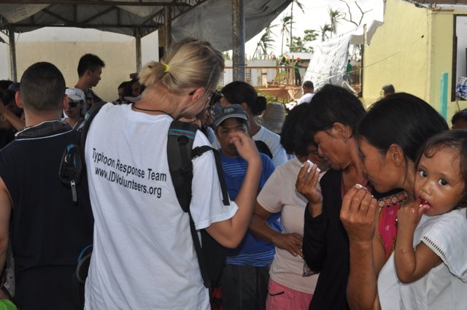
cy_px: 155
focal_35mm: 45
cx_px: 234
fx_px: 583
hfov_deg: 43.7
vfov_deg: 29.8
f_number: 10
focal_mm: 30
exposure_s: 1/200
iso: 200
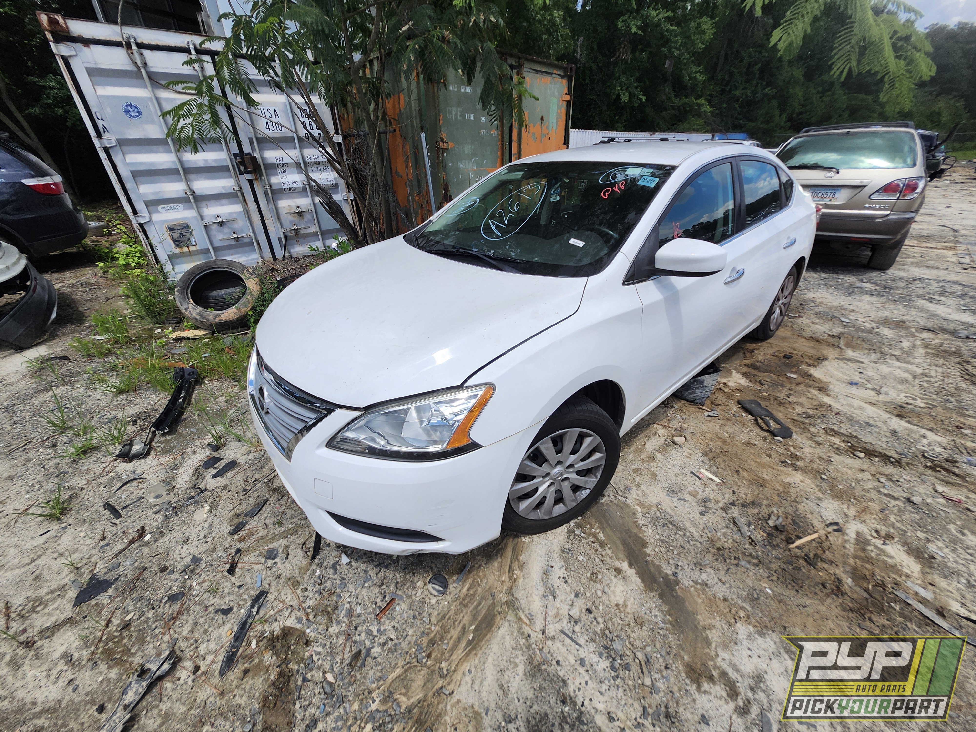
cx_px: 488
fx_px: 367
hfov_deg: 106.2
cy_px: 366
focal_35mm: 13
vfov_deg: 89.9
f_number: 2.2
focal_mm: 1.74
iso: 40
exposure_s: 1/1799
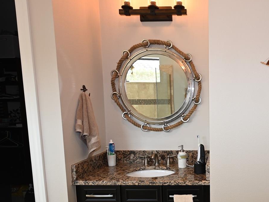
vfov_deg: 41.3
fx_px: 264
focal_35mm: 34
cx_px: 221
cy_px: 132
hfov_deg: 50.2
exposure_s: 1/60
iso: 280
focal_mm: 13.5
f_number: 4
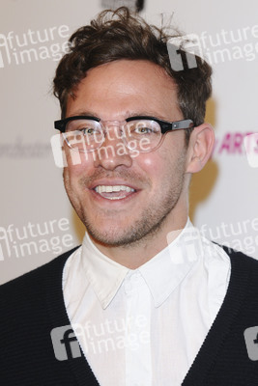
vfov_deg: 14.9
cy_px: 193
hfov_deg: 9.9
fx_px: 1482
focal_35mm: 138
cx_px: 129
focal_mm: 92
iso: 640
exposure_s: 1/160
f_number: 4.5
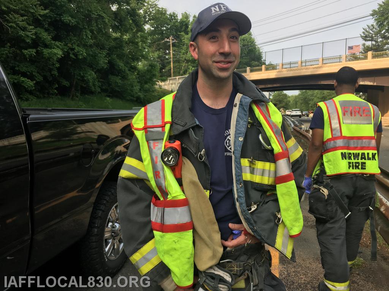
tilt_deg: -4.7
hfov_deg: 61.7
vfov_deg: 48.2
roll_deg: -1.0
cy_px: 146
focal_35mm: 29
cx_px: 194
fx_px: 326
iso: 25
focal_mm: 4.15
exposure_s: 1/549
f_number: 2.2
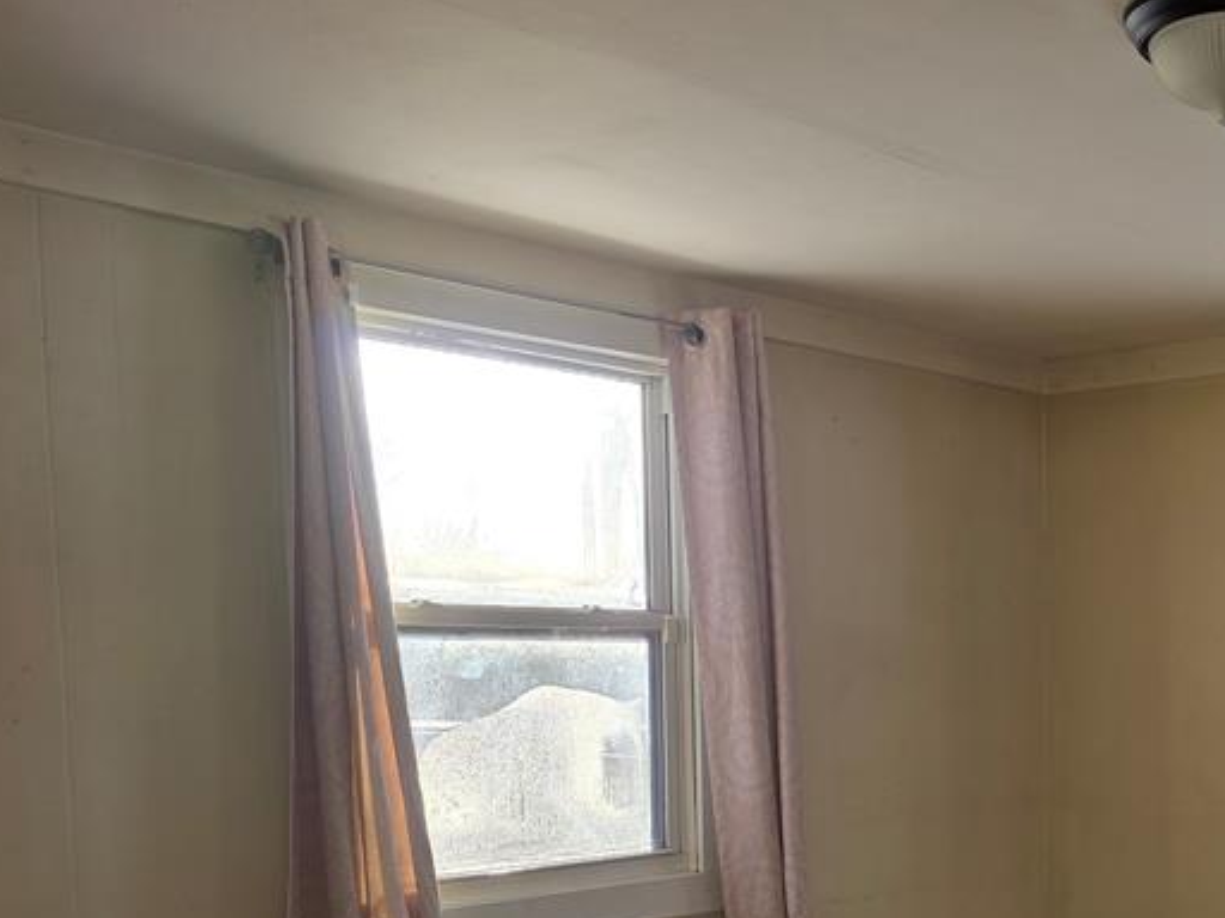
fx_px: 1628
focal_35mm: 46
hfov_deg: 38.1
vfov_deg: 30.4
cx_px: 1132
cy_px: 796
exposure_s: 1/359
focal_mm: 6.3
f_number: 1.7
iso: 32
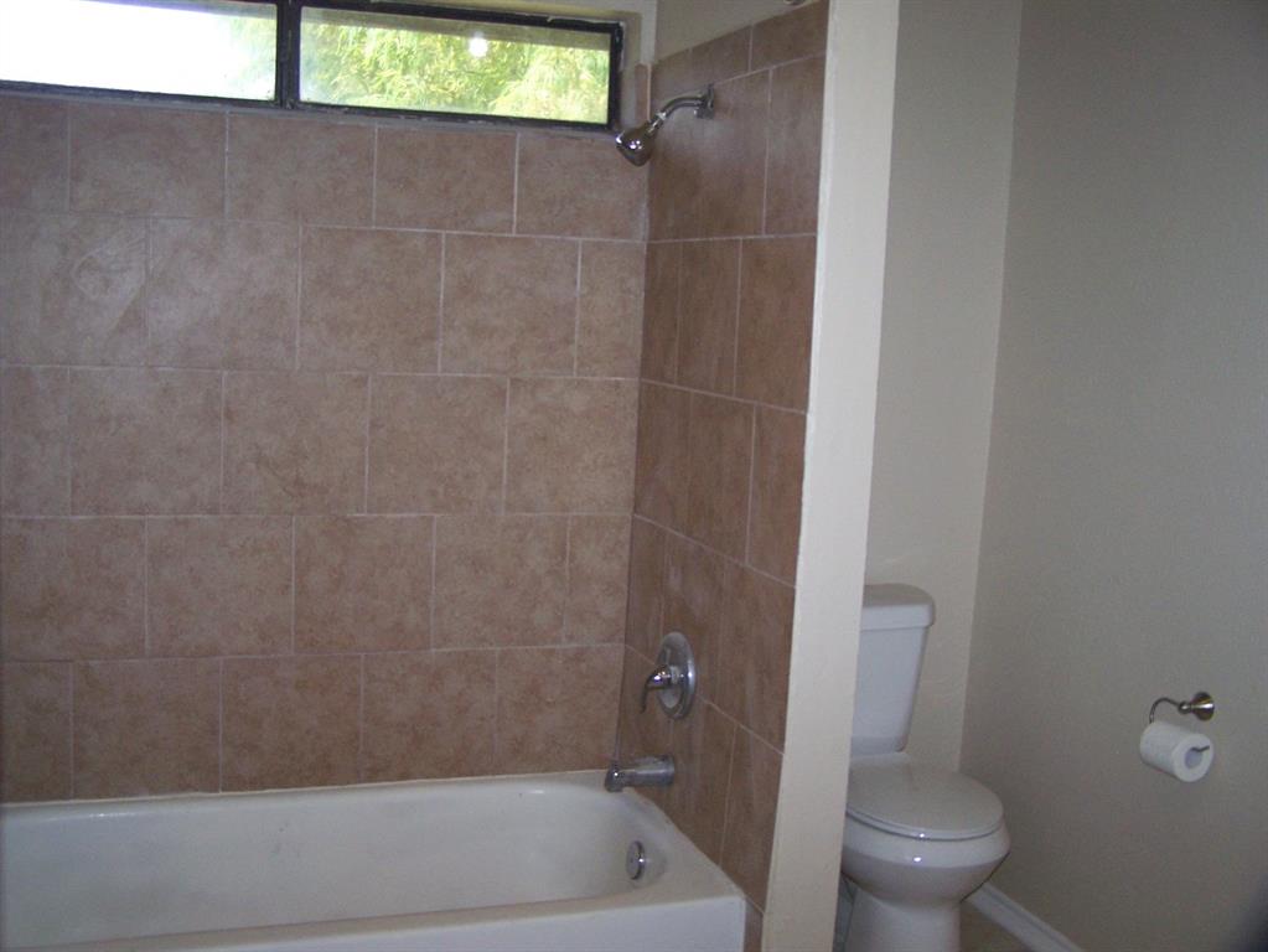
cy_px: 476
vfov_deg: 37.7
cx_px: 634
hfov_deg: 49.0
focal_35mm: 38
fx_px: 1392
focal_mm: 6.3
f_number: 2.8
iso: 160
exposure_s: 1/60
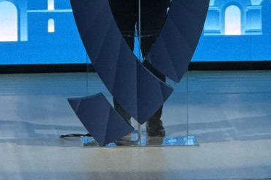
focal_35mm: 667
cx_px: 199
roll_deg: +0.3
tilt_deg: -6.2
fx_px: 5019
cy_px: -20
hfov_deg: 3.1
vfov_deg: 2.1
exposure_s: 1/107
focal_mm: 15.66
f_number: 2.8
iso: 50
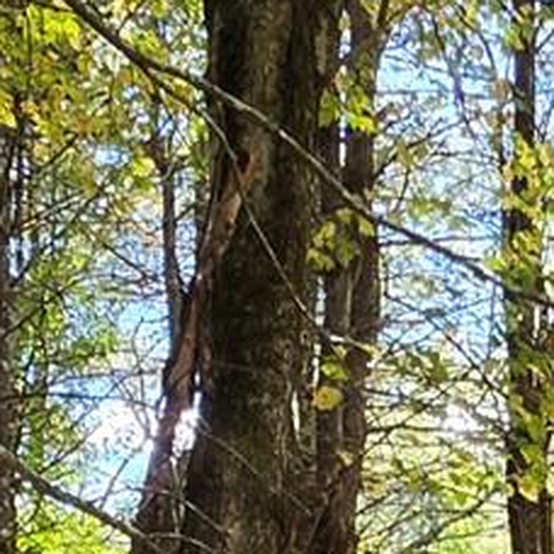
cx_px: 522
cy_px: 1076
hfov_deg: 16.6
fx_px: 1865
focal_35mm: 103
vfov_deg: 14.3
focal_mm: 2.2
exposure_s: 1/120
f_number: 1.9
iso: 20
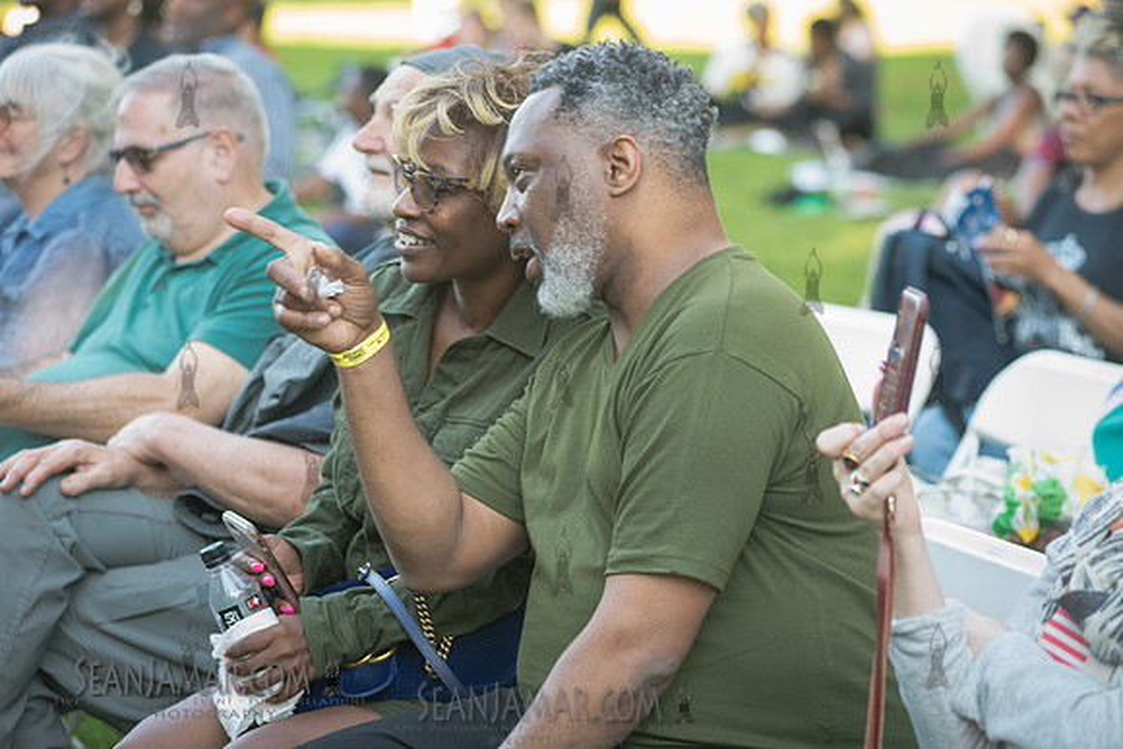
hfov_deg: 18.3
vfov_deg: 12.2
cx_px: 562
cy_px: 374
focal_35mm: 112
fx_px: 3494
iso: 400
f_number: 4.5
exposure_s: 1/80
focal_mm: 112
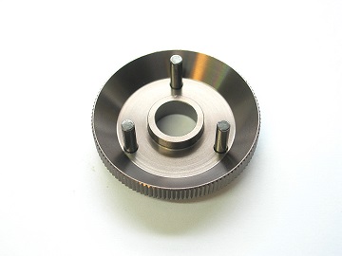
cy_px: 128
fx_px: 603
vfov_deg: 24.0
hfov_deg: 31.7
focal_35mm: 61
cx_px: 171
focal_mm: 12.7
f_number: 3.5
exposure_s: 1/14.7
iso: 50
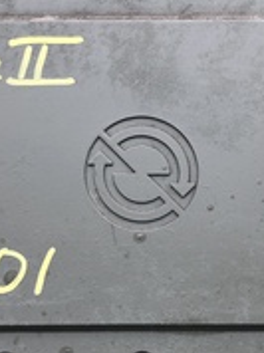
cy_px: 230
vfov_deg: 30.6
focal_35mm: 63
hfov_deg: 23.2
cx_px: 159
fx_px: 642
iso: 25
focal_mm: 4
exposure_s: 1/120
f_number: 1.8
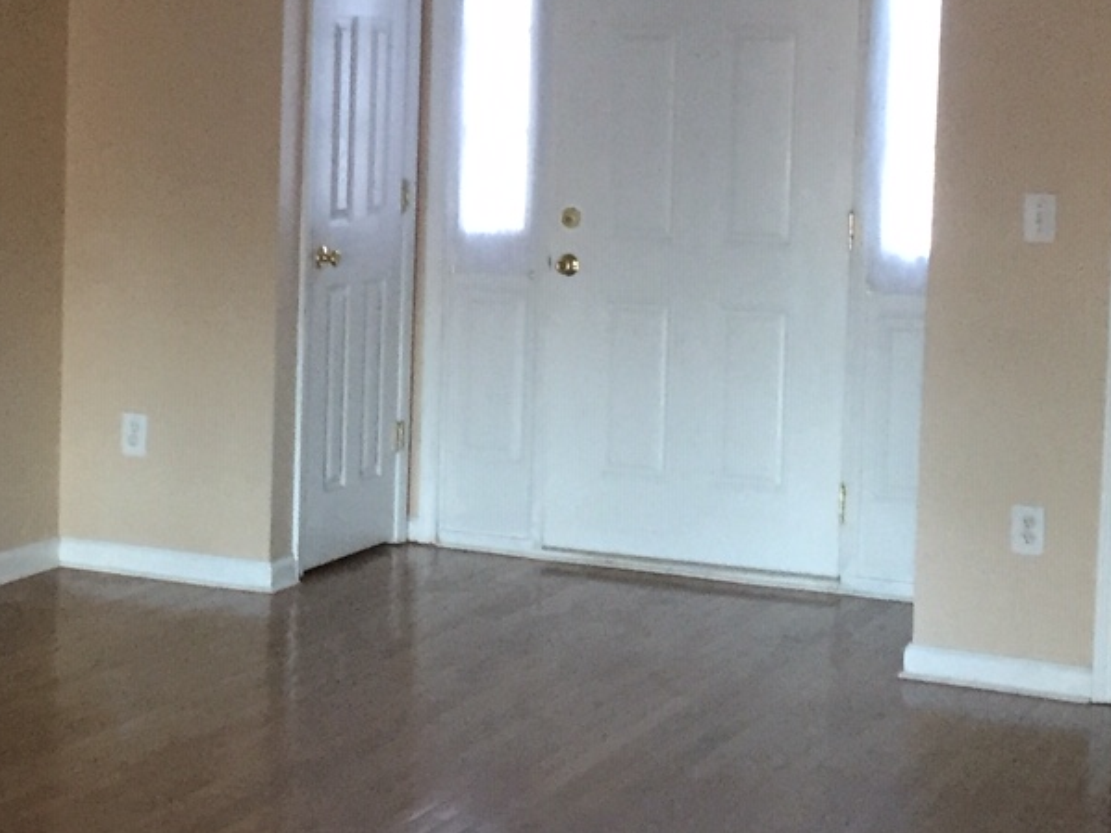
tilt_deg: -4.0
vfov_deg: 18.6
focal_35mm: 79
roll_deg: -2.3
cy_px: 295
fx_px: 2535
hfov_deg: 24.5
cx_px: 287
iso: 250
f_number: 2.2
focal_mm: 4.15
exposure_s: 1/17
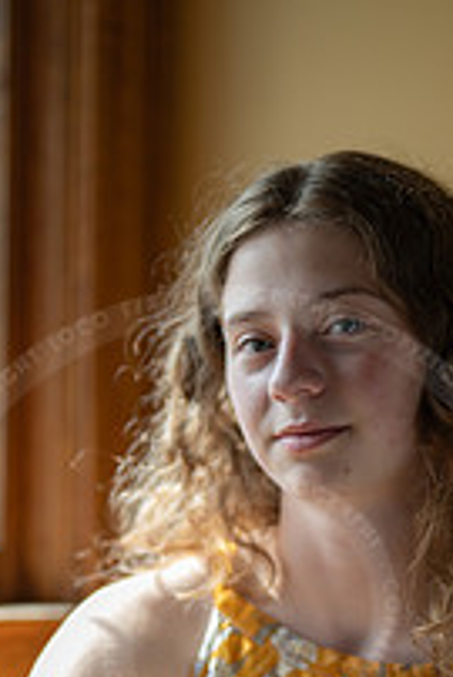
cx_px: 319
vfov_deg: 10.8
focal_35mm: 189
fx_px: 3561
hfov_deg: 7.3
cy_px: 694
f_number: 1.2
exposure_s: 1/500
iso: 160
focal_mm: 85
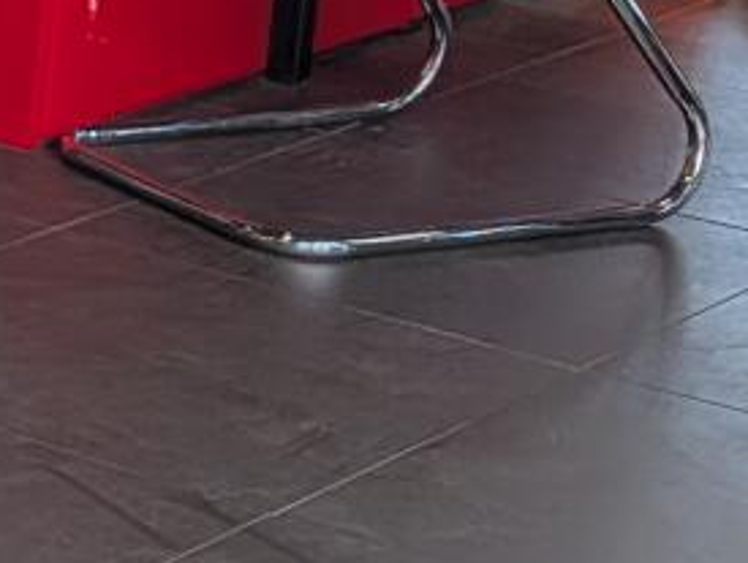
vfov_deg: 8.6
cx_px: -1134
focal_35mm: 174
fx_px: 3765
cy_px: 280
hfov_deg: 9.8
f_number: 1.68
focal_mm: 6.9
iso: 18
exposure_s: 1/147
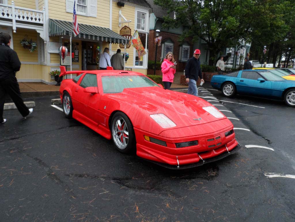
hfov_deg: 71.6
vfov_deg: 56.8
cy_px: 111
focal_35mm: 24
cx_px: 148
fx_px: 205
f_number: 3.2
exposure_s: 1/180
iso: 80
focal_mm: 4
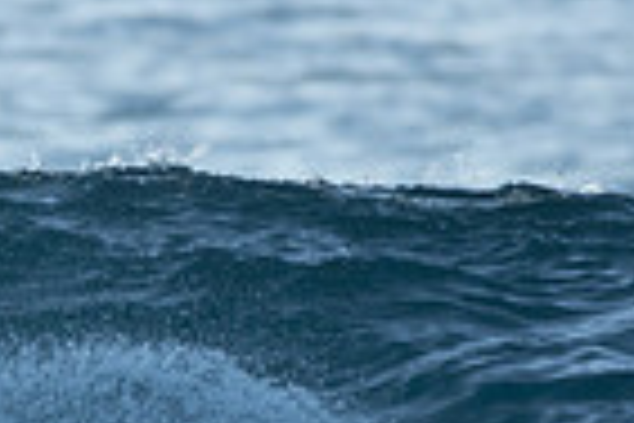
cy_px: 565
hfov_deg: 0.7
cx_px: -373
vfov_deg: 0.4
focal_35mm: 3089
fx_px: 54396
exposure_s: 1/640
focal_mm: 500
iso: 250
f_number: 5.6
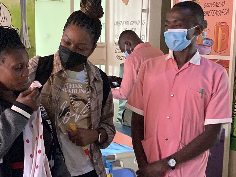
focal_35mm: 55
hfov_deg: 34.9
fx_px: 375
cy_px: 125
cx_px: 130
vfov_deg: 26.3
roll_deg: -3.2
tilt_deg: -8.7
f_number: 1.8
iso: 800
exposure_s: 1/50
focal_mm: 3.99
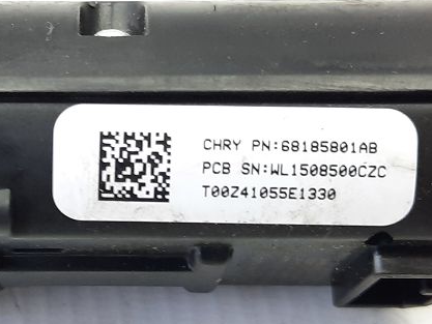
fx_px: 899
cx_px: 86
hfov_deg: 26.5
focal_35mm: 72
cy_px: 181
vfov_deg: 20.4
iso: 160
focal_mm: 4.6
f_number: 2
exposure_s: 1/50
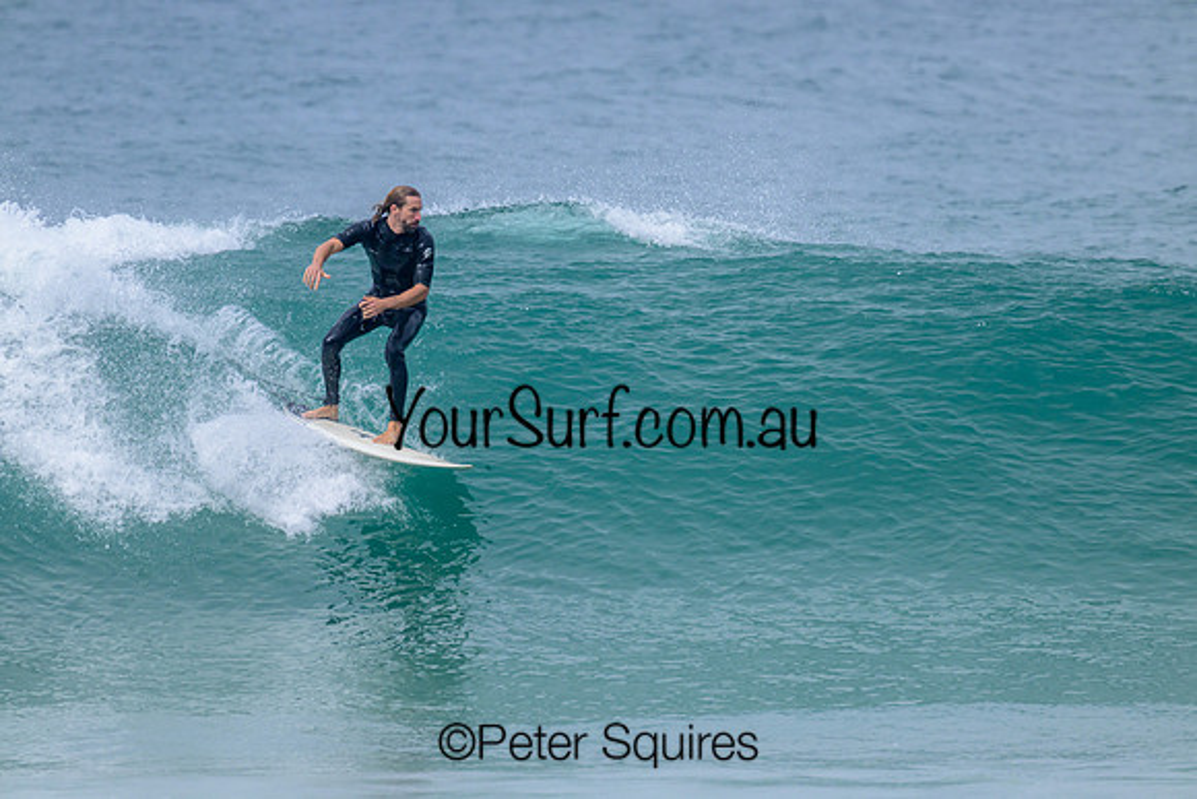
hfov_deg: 2.6
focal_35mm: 800
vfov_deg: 1.7
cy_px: 400
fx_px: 26605
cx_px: 598
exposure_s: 1/2000
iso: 900
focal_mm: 800
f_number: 11
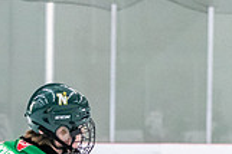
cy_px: 288
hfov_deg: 6.1
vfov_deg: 4.0
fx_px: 2170
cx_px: 31
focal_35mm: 337
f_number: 2.8
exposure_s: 1/800
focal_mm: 70
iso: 4000
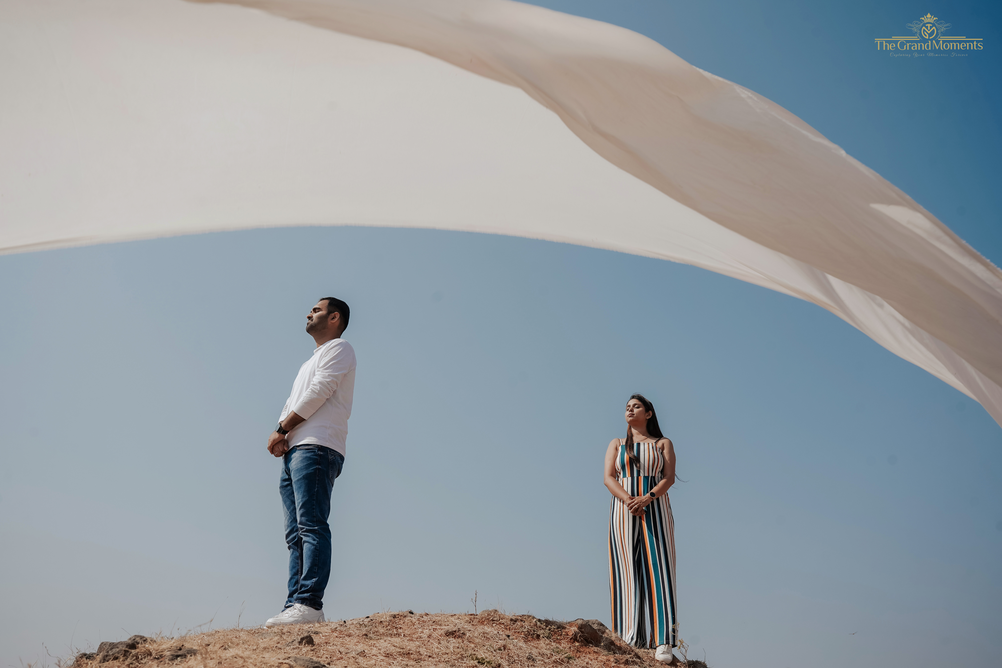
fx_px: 974
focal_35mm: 35
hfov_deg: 54.4
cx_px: 501
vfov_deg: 37.9
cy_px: 334
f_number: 8
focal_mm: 35
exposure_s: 1/250
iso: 50
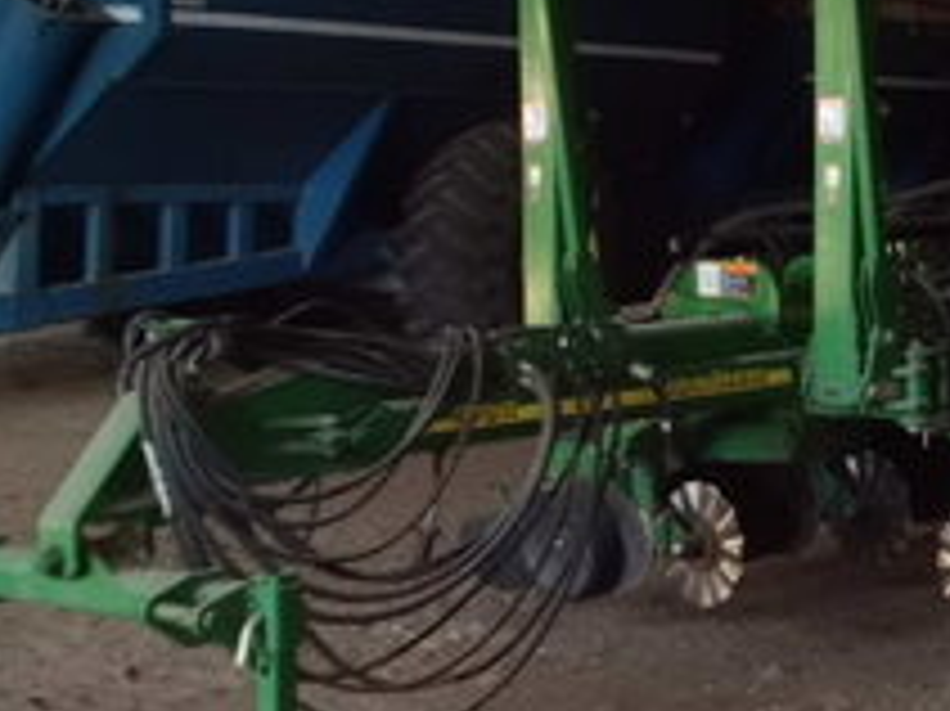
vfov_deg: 17.3
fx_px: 2331
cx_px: 1072
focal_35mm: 85
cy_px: 198
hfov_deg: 21.7
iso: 400
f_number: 3.6
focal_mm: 6
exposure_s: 1/60
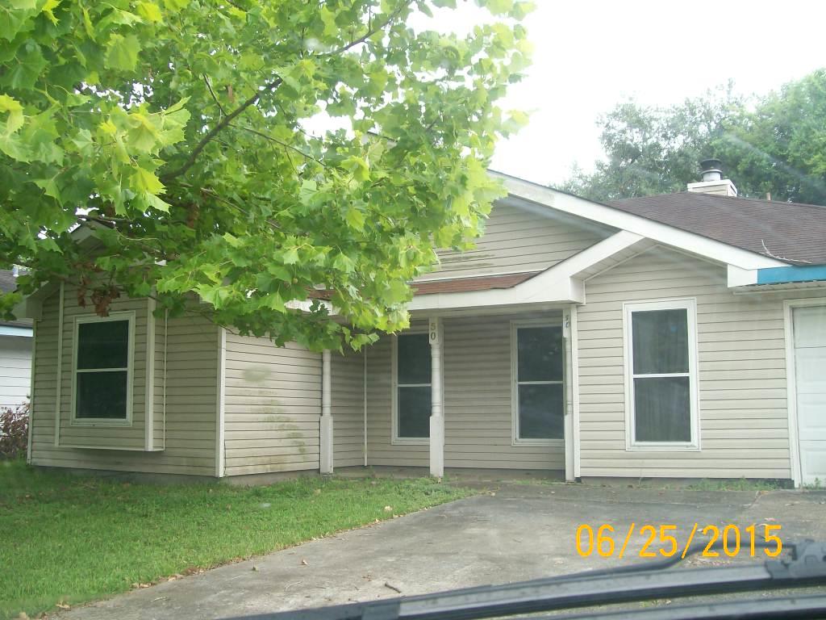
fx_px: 859
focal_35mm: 36
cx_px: 413
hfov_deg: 51.4
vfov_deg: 39.7
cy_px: 310
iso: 80
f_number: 2.7
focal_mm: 6
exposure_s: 1/97.2
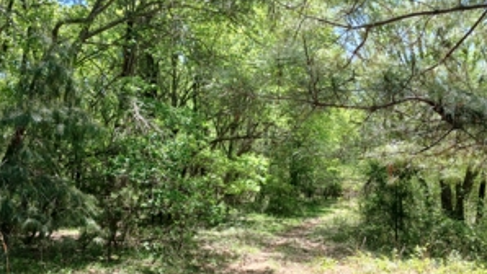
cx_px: 203
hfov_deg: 52.5
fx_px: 491
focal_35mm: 38
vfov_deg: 30.9
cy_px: 194
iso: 25
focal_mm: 3.98
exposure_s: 1/120
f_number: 1.8
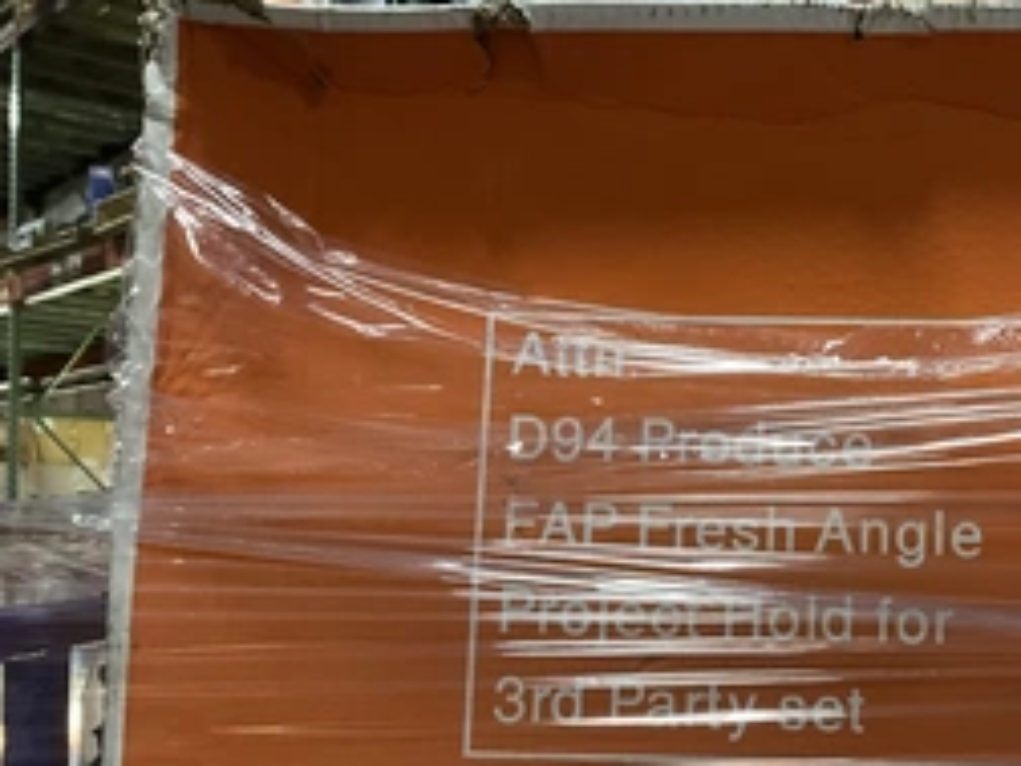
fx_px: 1357
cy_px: 543
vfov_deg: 31.1
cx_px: 794
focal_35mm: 46
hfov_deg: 39.8
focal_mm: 3
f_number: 1.8
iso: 320
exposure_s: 1/60
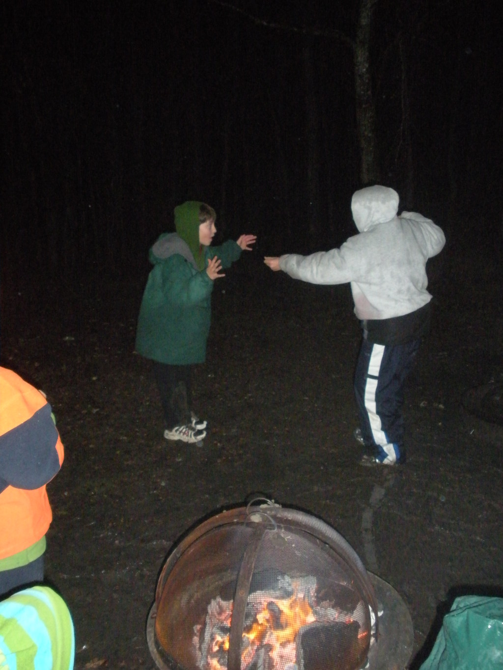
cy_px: 335
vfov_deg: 51.4
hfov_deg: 39.7
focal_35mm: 36
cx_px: 252
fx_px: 697
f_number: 3.5
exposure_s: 1/60
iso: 800
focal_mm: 6.3
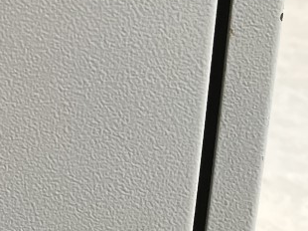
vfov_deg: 15.6
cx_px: -184
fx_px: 765
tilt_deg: -8.4
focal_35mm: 86
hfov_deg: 19.2
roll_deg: -2.4
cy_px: -126
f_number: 1.6
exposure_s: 1/112
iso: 125
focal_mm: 5.1
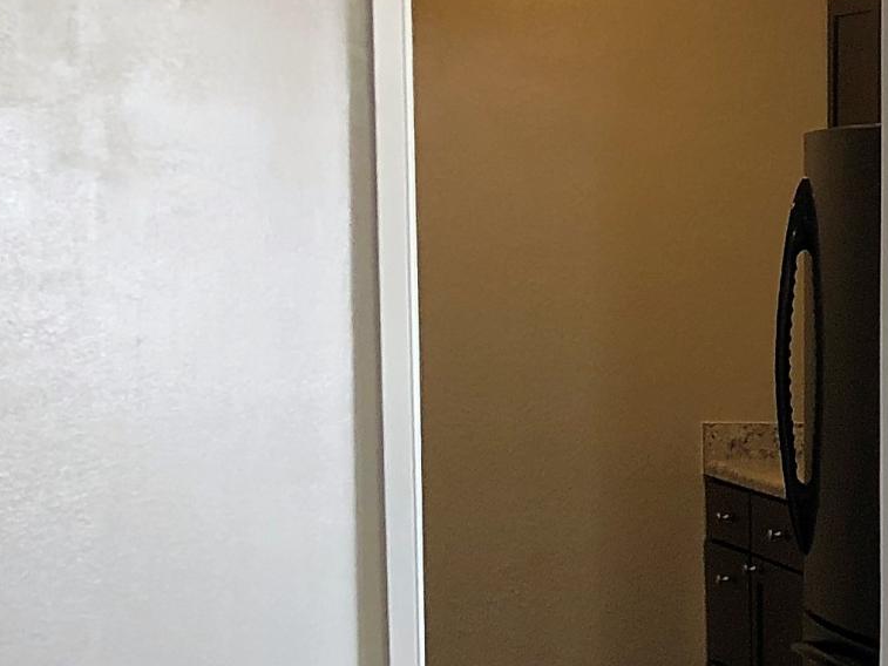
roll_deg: -2.4
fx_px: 2848
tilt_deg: -8.6
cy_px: 691
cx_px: 1703
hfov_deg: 14.9
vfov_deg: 13.1
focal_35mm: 111
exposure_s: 1/20
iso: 40
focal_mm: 4
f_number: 1.8
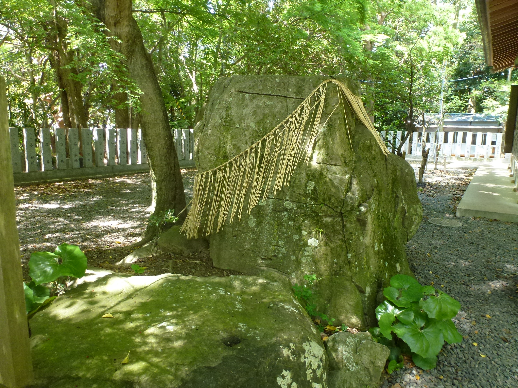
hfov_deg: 71.6
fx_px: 359
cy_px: 194
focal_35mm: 24
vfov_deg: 56.8
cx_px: 259
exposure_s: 1/60
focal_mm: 4.3
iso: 320
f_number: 3.3
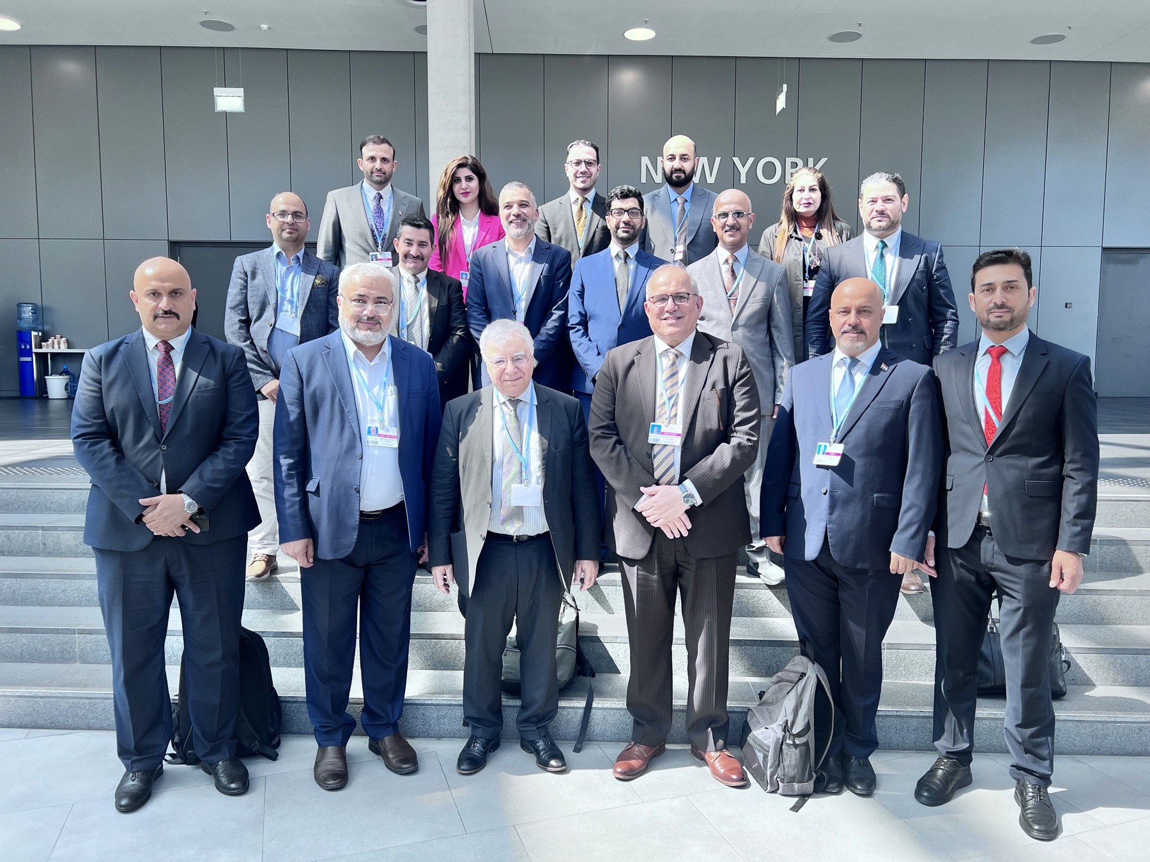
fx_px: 864
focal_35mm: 26
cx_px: 575
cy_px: 431
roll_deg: +0.2
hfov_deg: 67.3
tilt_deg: -5.4
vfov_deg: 53.1
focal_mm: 5.7
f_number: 1.5
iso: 50
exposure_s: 1/347
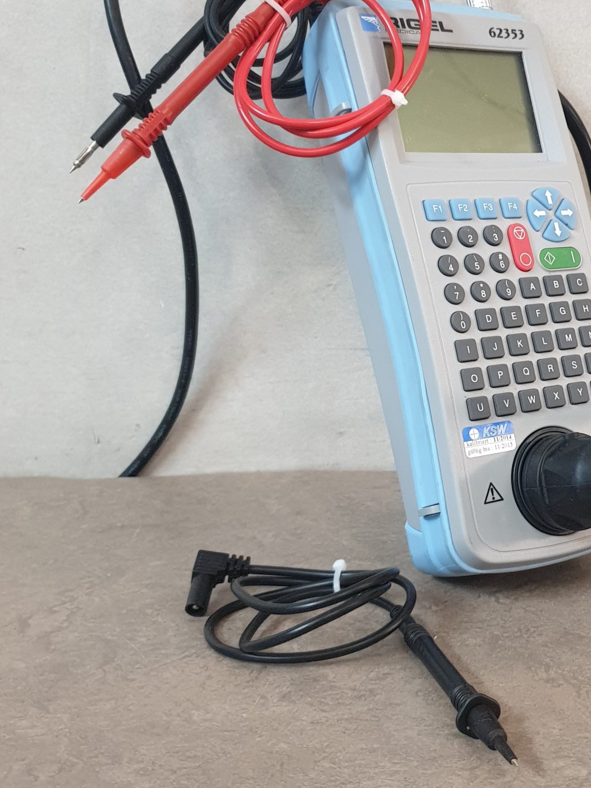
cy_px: 336
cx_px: 504
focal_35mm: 47
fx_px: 1070
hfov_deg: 29.9
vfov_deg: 40.3
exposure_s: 1/50
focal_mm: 4.3
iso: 200
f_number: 1.5
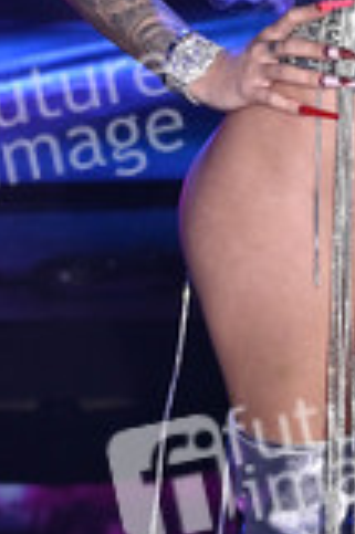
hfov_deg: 13.8
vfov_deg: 20.2
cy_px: -33
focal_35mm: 97
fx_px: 1438
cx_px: 375
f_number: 4.5
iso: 640
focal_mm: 39
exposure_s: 1/200
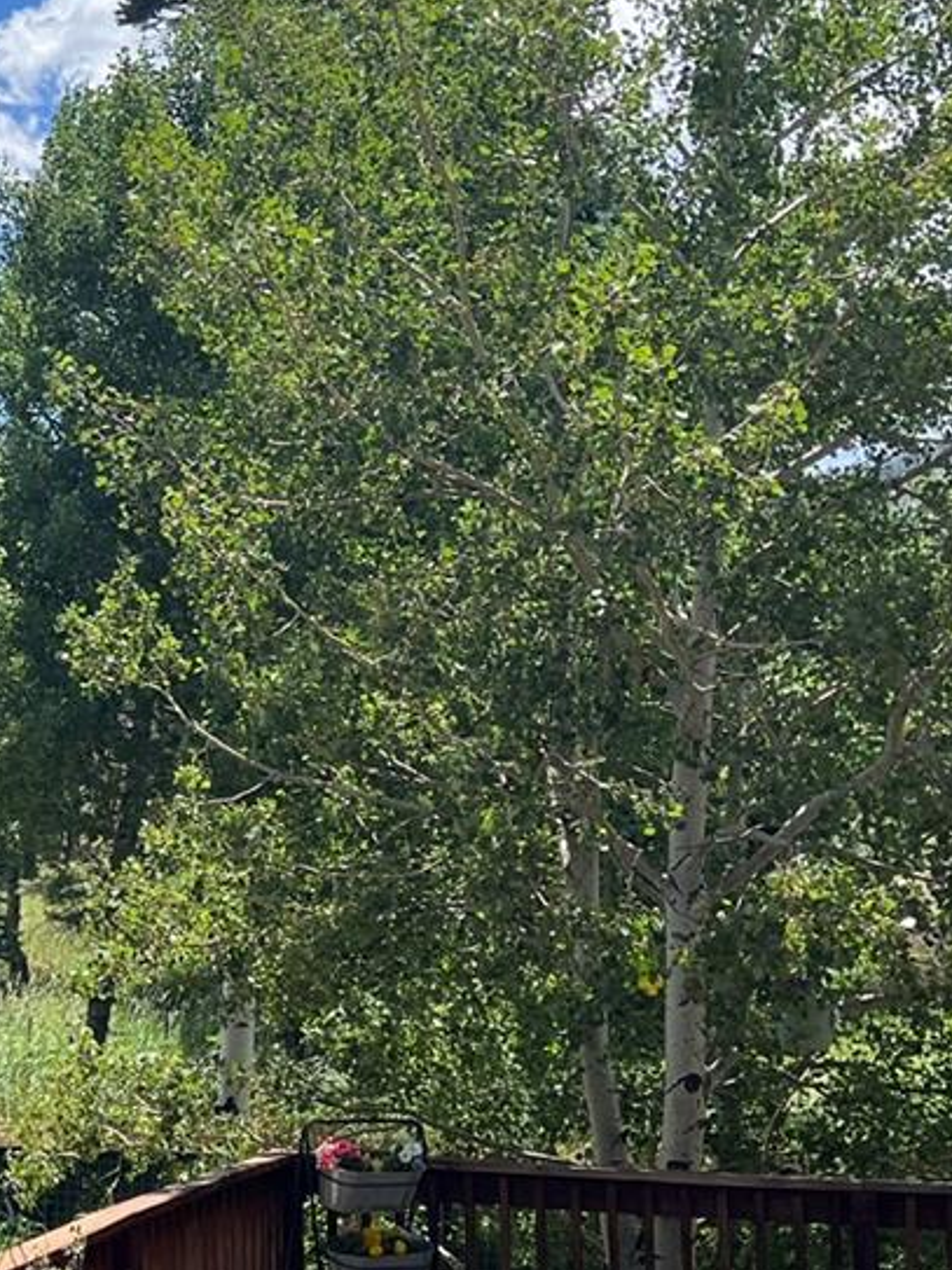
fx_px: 2531
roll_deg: -0.6
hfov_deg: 20.7
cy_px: 713
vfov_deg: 28.1
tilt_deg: +7.0
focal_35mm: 69
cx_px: 23
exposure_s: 1/2457
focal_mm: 5.7
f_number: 1.5
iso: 50
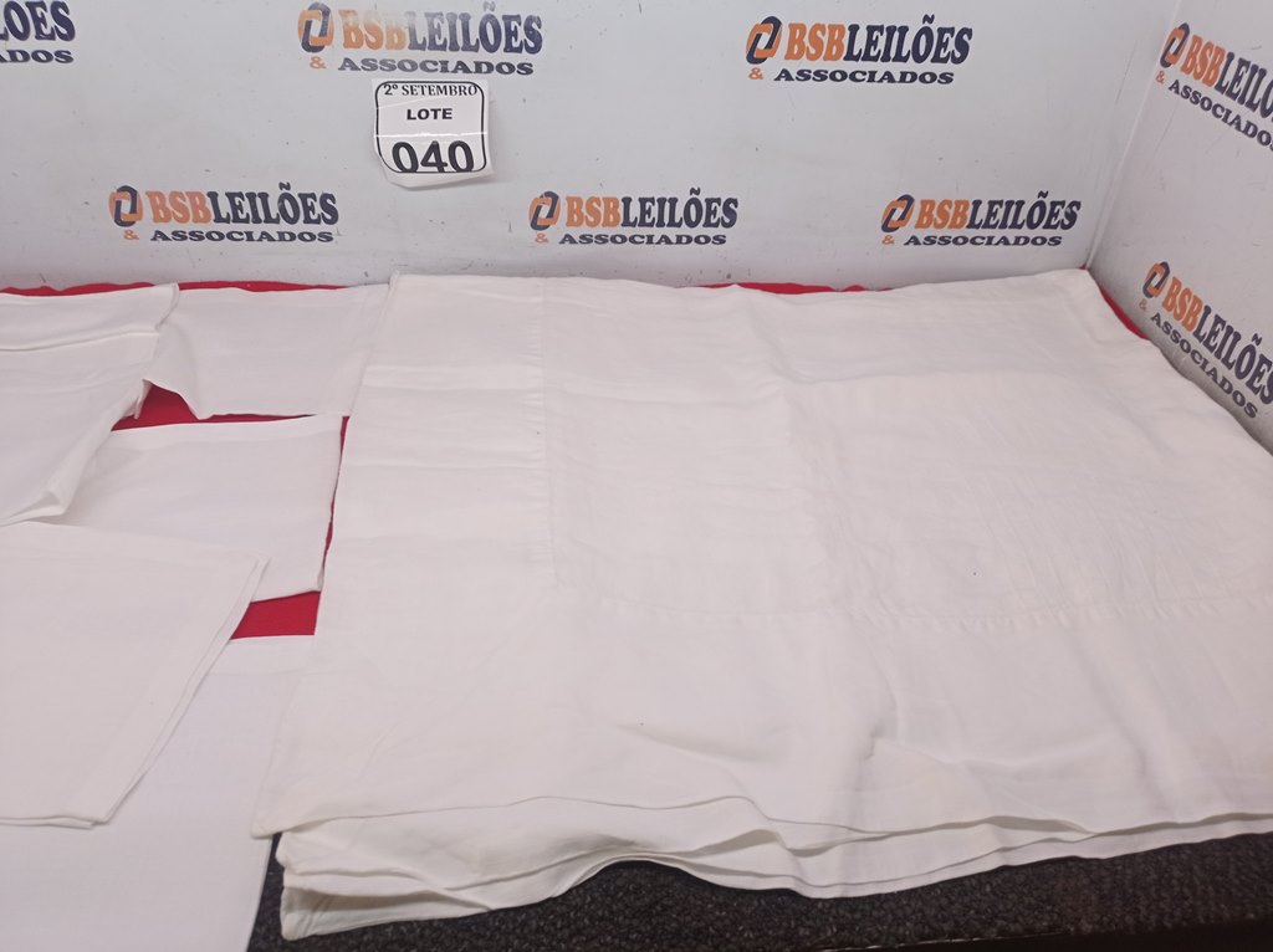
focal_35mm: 28
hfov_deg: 63.5
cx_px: 636
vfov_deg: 49.7
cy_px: 476
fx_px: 1029
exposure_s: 1/60
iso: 112
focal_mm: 4.7
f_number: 1.79
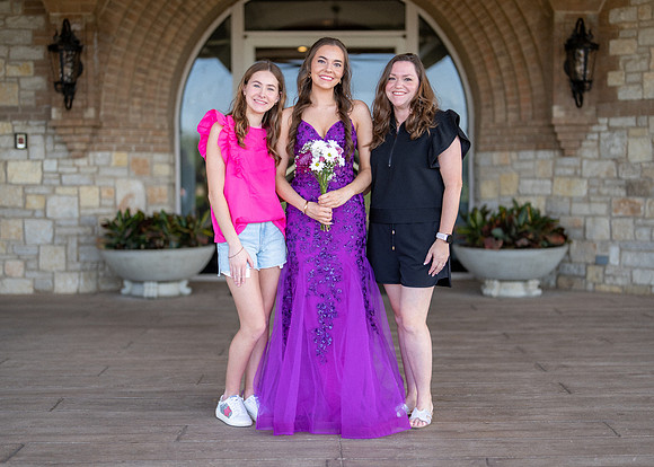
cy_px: 244
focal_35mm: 56
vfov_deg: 25.2
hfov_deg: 34.8
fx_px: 1043
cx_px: 334
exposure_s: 1/1250
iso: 160
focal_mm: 50
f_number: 1.2
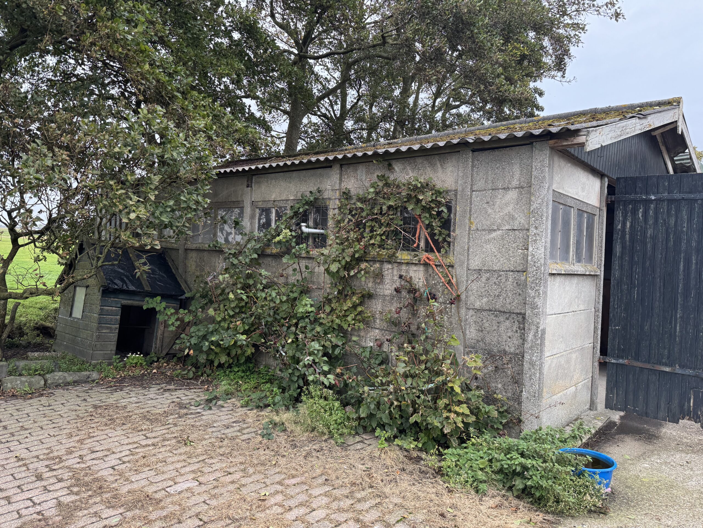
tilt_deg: -2.5
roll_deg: -0.6
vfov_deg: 56.8
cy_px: 264
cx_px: 352
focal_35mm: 24
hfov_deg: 71.6
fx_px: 487
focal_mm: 6.76
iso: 160
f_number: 1.78
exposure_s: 1/121
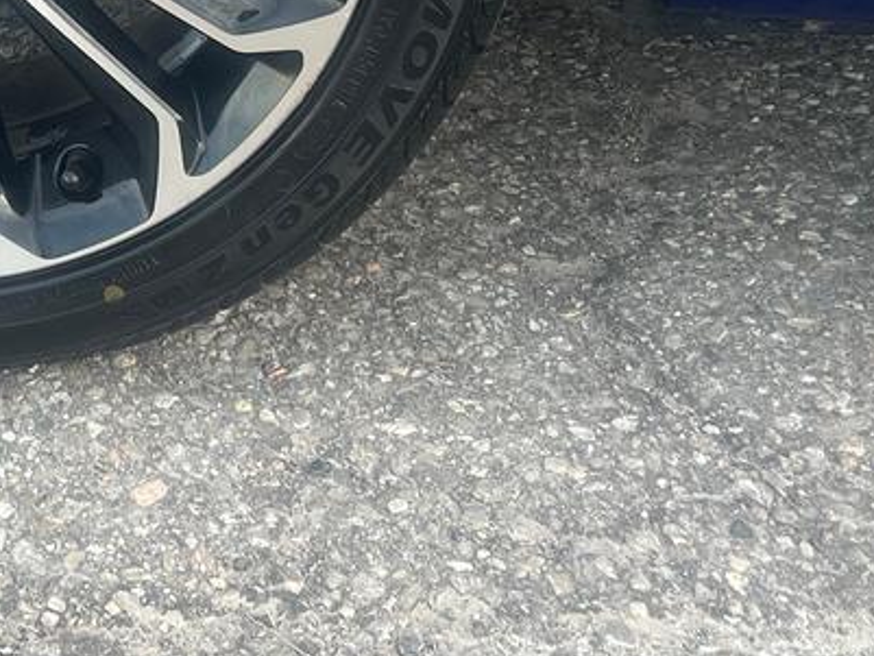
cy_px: -227
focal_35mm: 83
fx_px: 2096
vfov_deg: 16.7
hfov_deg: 22.6
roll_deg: -2.7
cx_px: -2
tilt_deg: -19.4
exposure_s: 1/122
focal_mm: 5.1
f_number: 1.6
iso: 64
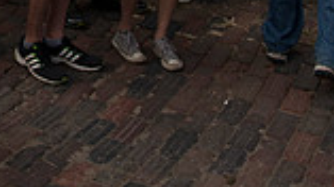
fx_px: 823
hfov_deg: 21.0
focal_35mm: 93
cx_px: -89
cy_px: -209
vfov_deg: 11.5
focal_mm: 24
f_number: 4.5
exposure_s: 1/1250
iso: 250
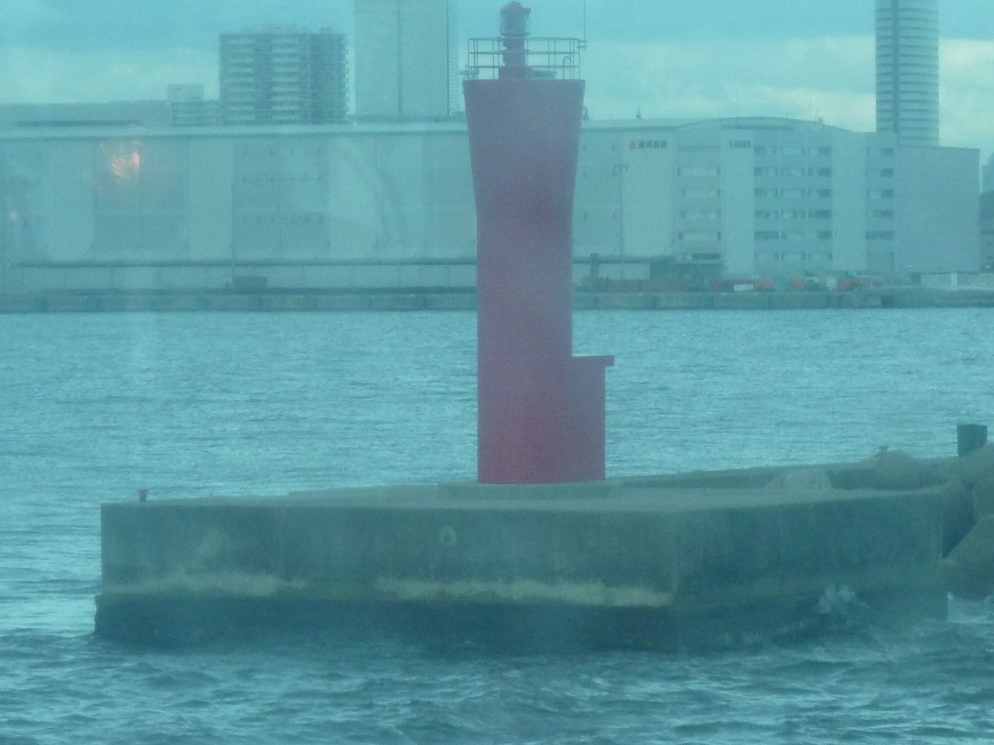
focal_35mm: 284
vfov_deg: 5.2
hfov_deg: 7.0
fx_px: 8155
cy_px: 372
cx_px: 497
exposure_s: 1/400
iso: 320
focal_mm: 25.9
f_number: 4.5
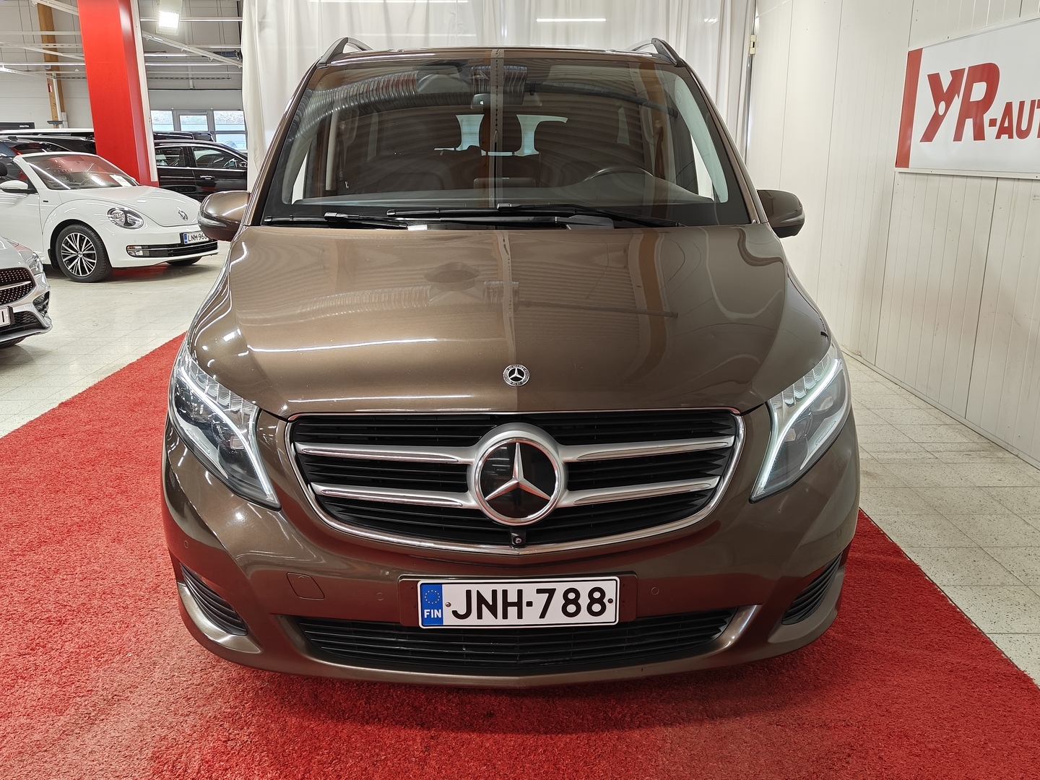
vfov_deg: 48.2
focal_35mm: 29
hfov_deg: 61.7
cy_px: 390
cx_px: 520
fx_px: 871
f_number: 1.8
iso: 100
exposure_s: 1/51
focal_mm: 5.59
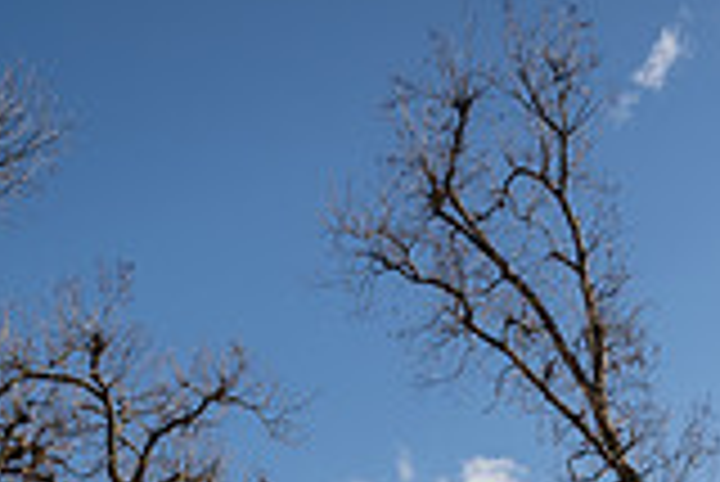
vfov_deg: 14.5
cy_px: 1000
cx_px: 558
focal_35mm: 76
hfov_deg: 26.2
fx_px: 1521
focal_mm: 27
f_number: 8
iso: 125
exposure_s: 1/250
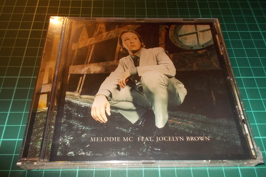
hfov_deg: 60.3
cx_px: 132
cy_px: 100
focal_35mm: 31
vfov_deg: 42.2
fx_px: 229
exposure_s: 1/30
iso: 200
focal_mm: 4.1
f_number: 3.3
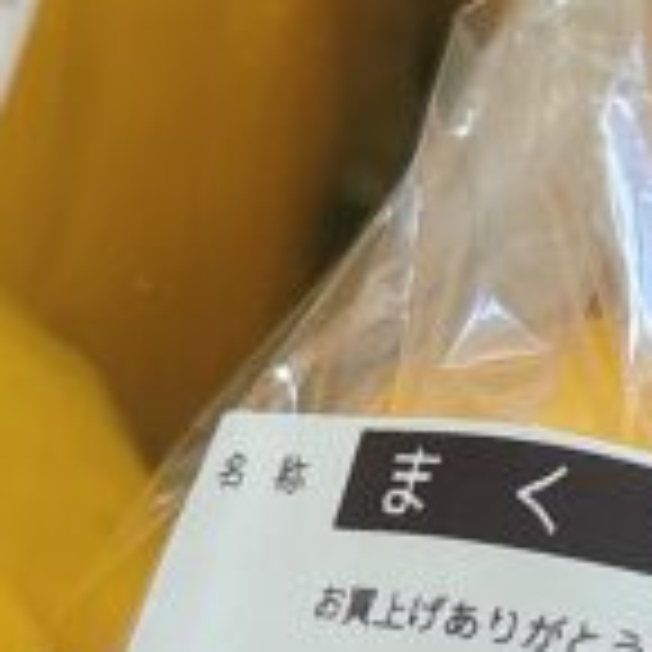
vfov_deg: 11.4
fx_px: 3239
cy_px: 535
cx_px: 863
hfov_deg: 11.2
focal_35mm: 152
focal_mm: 5.96
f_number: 1.6
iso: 80
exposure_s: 1/120
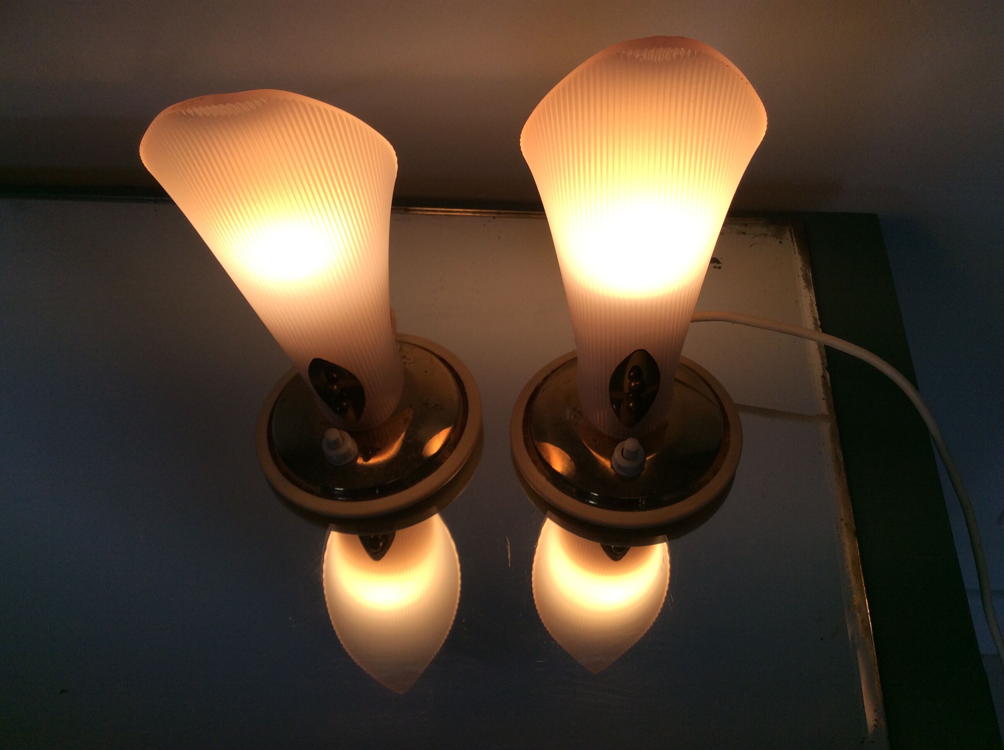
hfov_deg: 56.9
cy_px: 375
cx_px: 502
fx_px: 927
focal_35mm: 32
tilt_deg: -50.5
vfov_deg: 44.1
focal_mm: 3.3
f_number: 2.4
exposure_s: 1/224
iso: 32
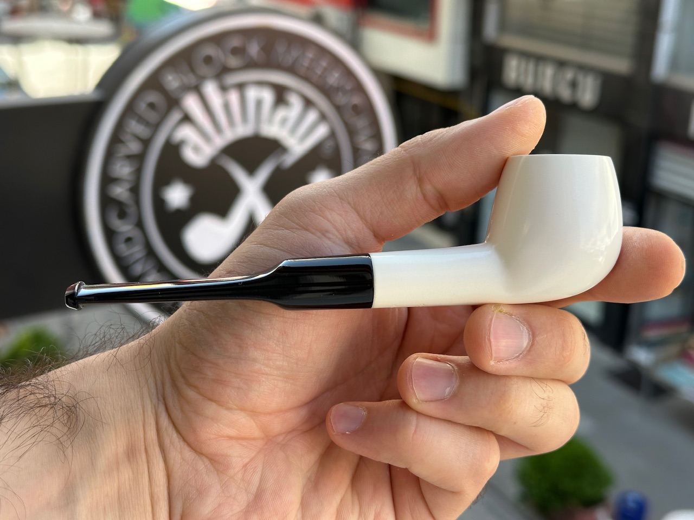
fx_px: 962
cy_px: 260
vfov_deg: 30.3
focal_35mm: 48
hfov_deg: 39.7
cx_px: 347
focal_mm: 6.86
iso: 64
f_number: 1.78
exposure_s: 1/417
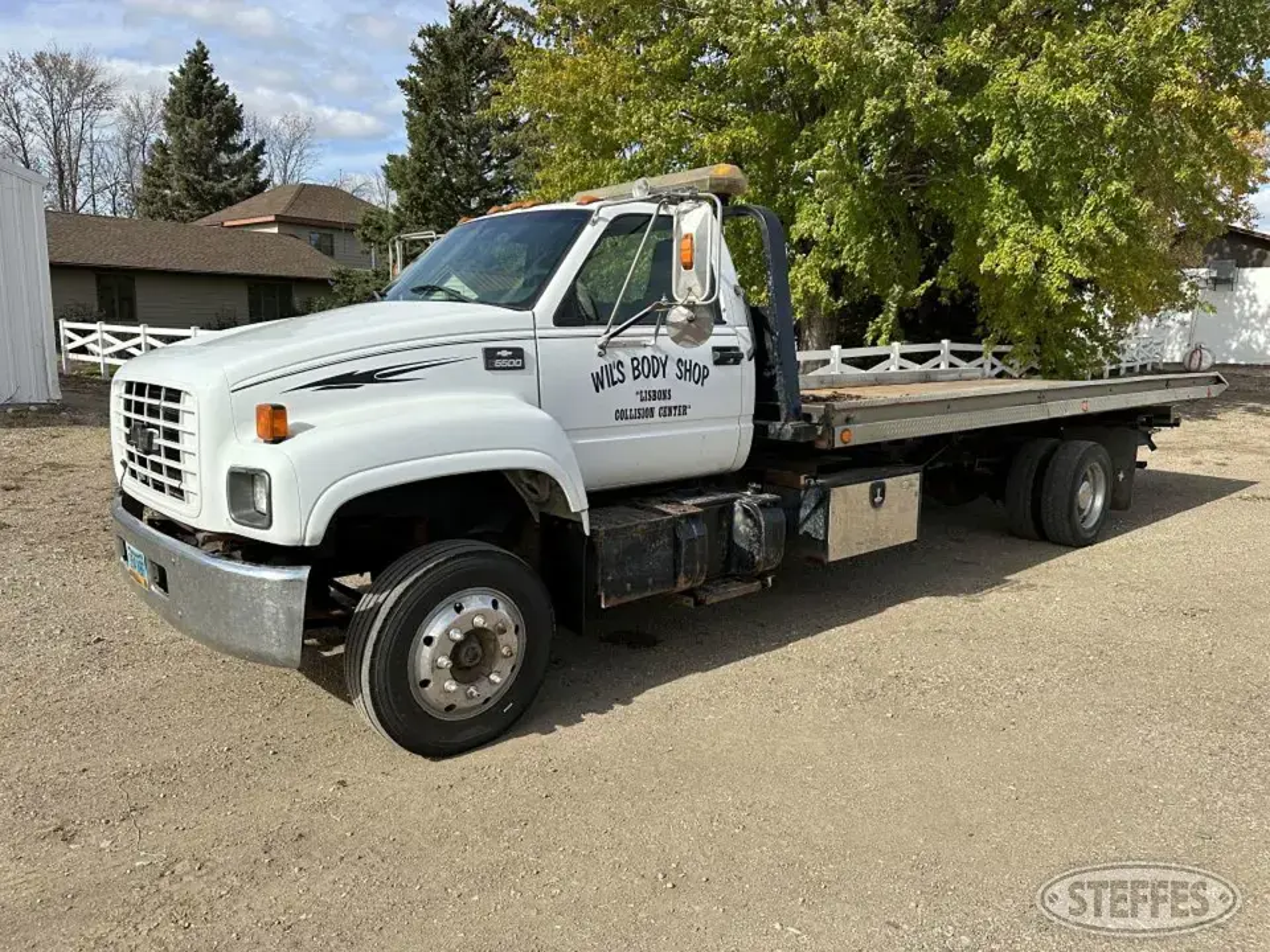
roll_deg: -1.2
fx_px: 881
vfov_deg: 56.8
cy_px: 476
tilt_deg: -9.0
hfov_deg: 71.6
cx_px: 635
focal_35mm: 24
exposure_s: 1/4762
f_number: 1.78
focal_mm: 6.86
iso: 80
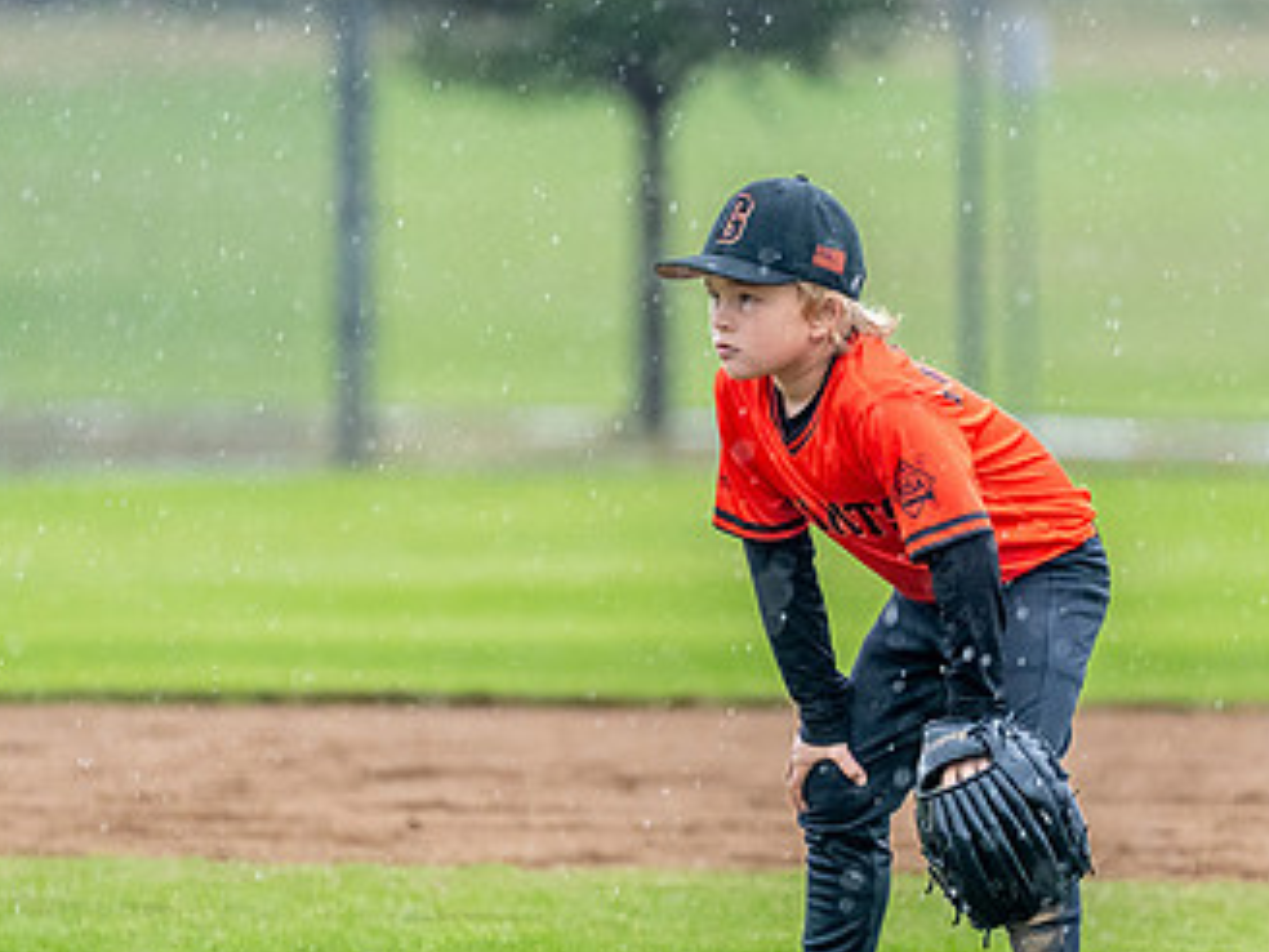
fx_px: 19393
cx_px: 813
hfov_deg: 3.7
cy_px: 579
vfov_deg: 2.8
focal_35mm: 529
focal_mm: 200
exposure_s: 1/1000
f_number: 2.8
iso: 1600
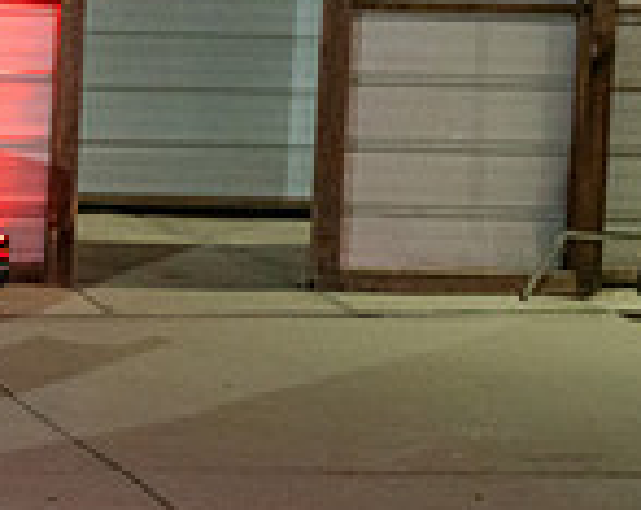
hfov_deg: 10.3
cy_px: 185
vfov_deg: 8.7
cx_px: -506
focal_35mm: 178
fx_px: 3370
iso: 3200
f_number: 4
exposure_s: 1/250
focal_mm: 48
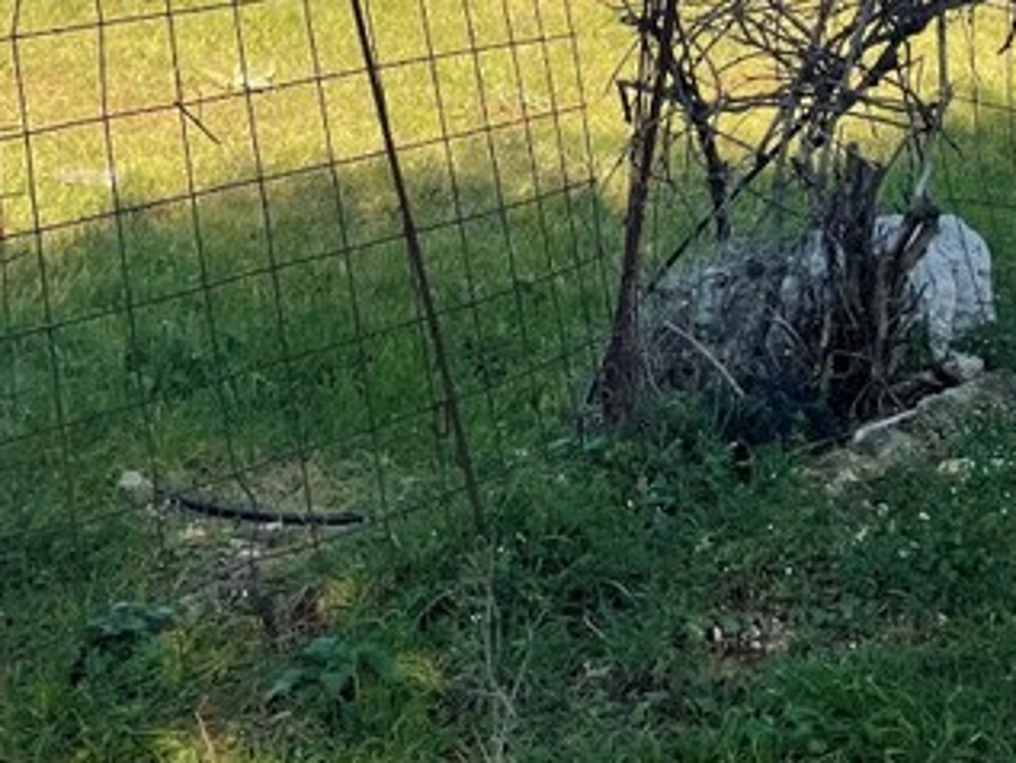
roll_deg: -0.6
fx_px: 2466
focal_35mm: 84
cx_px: 840
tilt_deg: +0.8
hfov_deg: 22.9
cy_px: -308
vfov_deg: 16.4
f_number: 1.6
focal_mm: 4.2
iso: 32
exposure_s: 1/2353
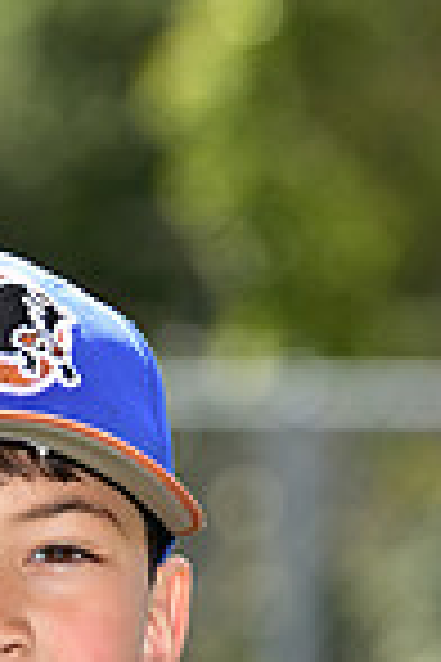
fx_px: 14533
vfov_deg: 2.6
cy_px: 1054
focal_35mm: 791
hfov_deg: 1.7
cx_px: -2
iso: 100
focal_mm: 200
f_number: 5.6
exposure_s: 1/250
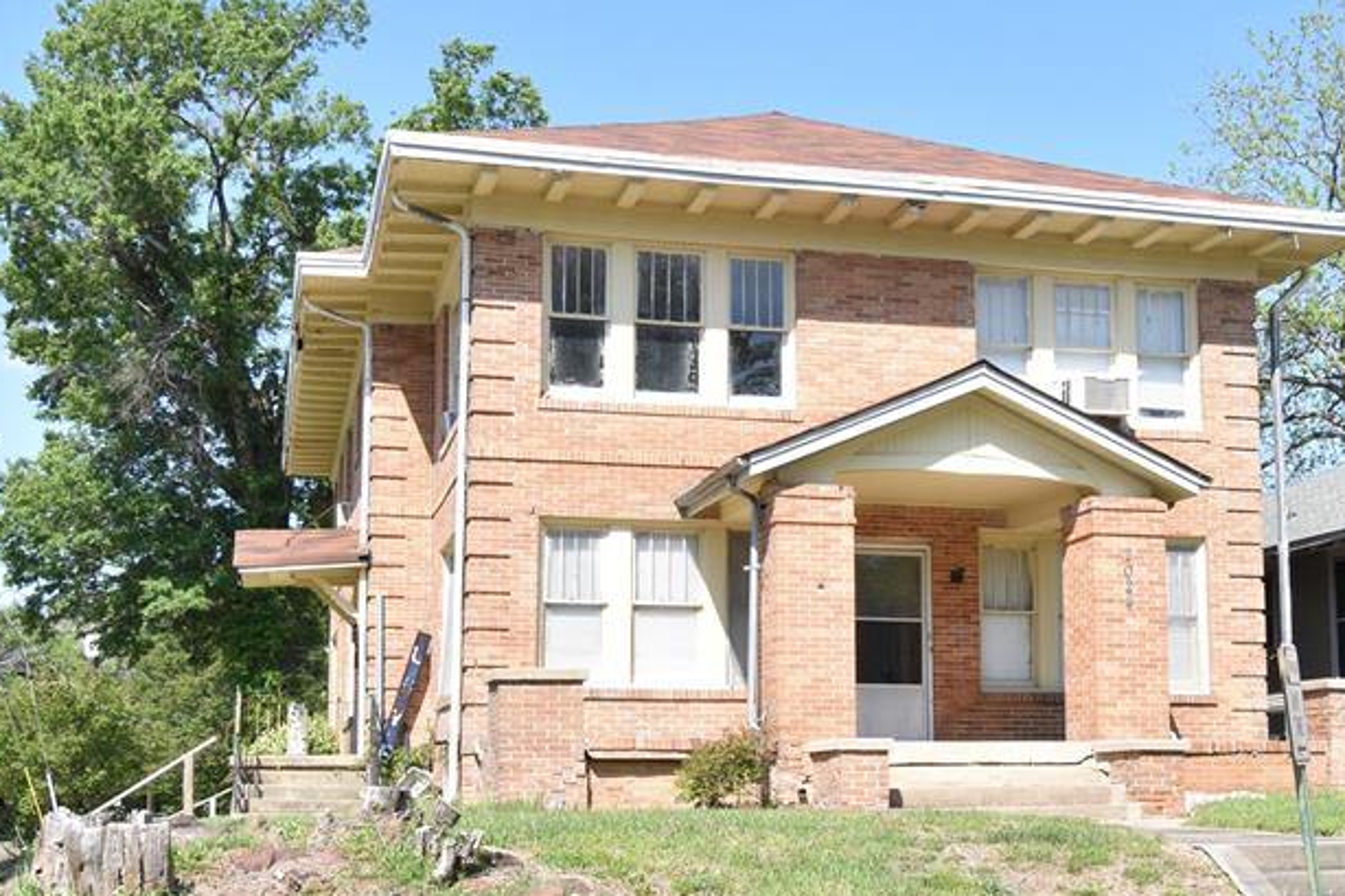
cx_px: 740
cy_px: 602
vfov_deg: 26.8
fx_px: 1867
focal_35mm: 50
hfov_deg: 39.6
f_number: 13
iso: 320
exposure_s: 1/160
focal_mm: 20
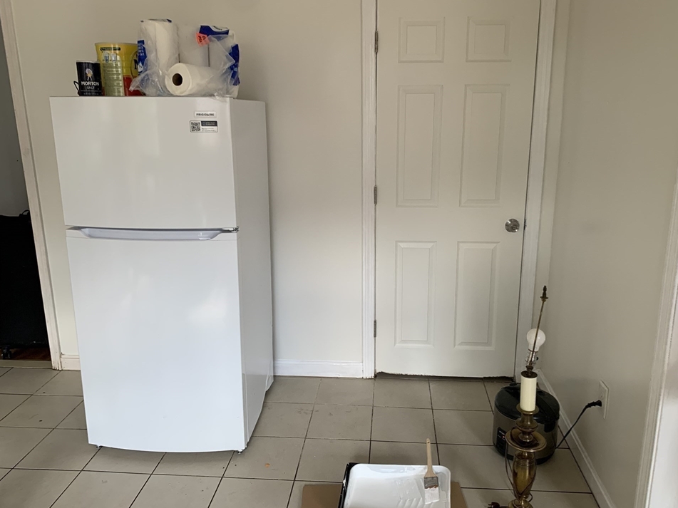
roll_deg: +0.0
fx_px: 548
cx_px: 359
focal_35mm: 28
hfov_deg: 63.4
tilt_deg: -15.0
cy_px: 254
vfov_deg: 49.7
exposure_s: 1/121
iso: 64
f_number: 1.8
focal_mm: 4.25
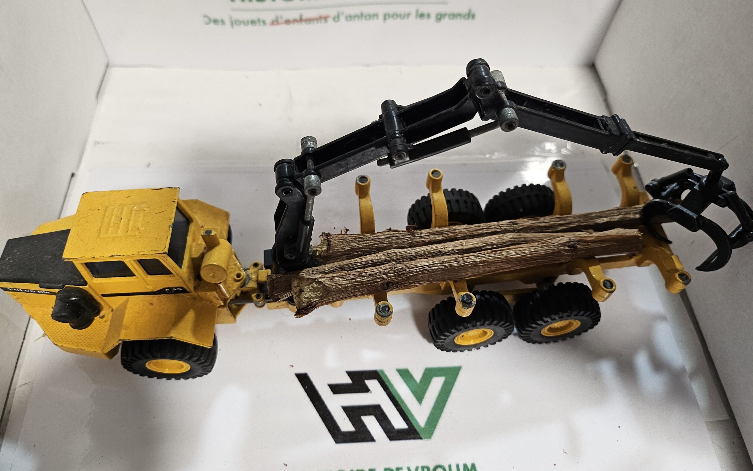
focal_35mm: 26
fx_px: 534
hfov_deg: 70.4
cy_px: 226
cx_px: 376
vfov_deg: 47.6
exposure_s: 1/100
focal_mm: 5
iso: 200
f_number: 1.8
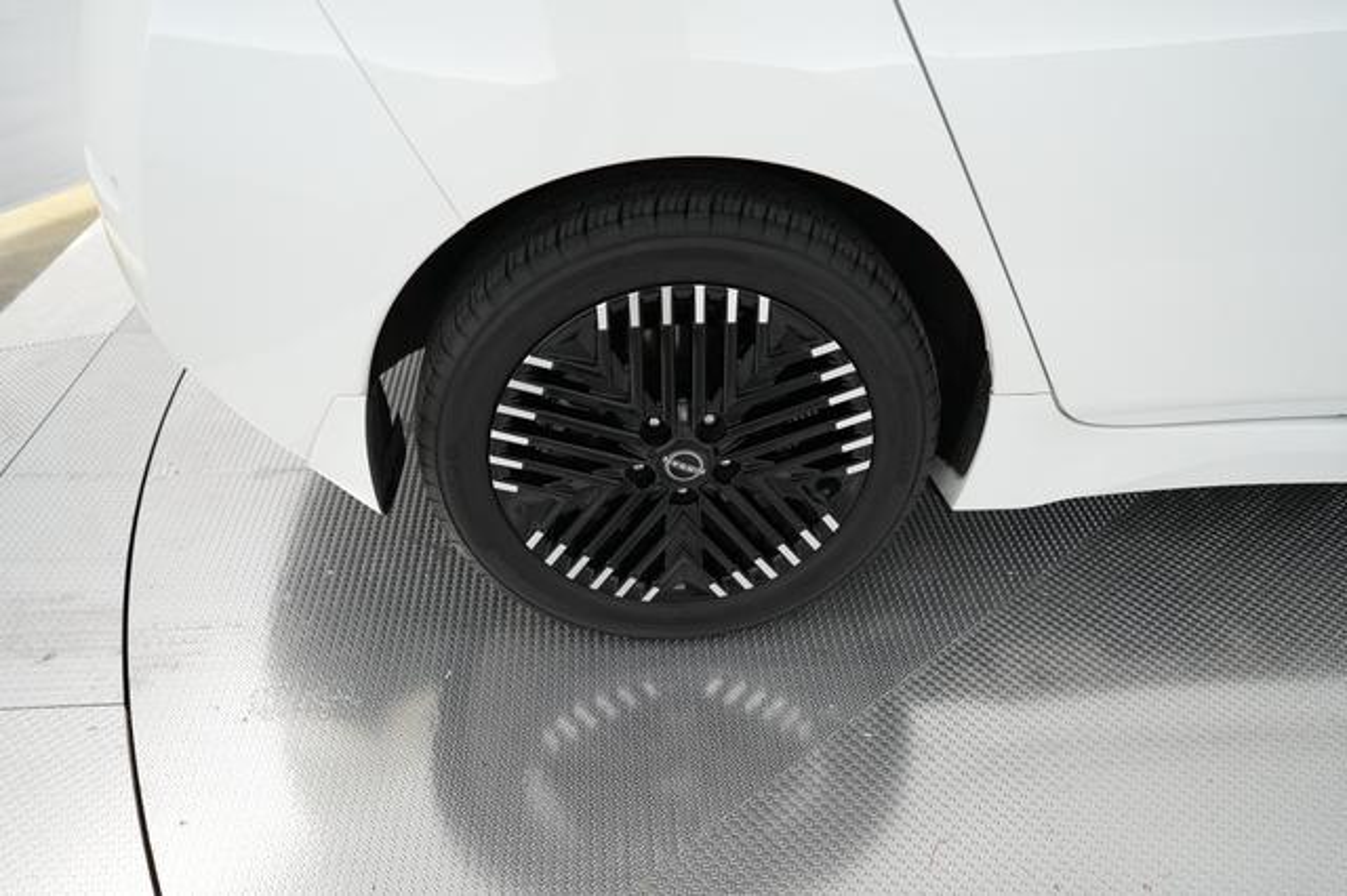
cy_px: 448
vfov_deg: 46.4
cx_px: 674
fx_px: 1047
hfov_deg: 65.5
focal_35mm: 28
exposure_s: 1/250
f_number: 2.8
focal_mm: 28
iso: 2000
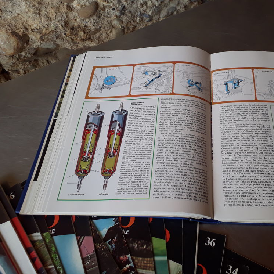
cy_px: 137
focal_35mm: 32
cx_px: 181
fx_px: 287
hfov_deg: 50.3
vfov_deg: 51.1
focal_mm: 3.6
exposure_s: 1/297
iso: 40
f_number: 1.9
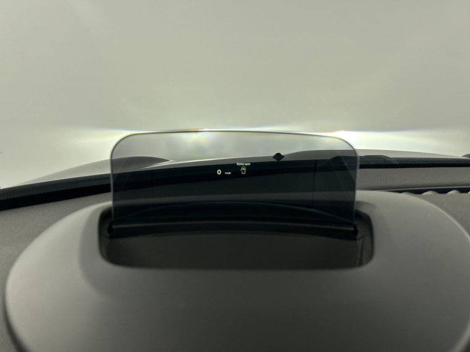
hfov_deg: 67.3
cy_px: 176
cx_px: 235
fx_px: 353
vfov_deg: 53.1
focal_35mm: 26
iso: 125
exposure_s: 1/100
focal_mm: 5.7
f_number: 1.5
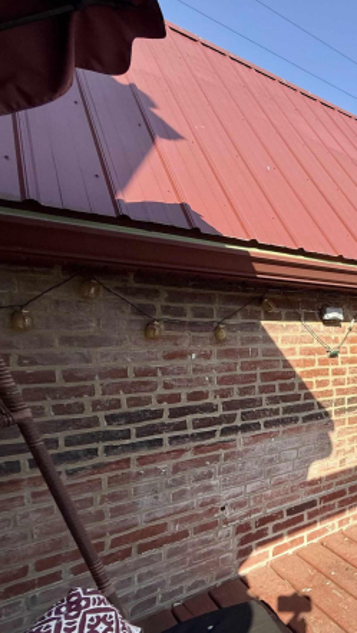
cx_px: 471
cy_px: 351
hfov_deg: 34.2
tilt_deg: -1.8
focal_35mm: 23
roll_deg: -2.2
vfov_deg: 78.4
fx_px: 387
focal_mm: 2.22
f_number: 2.2
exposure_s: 1/1259
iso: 50
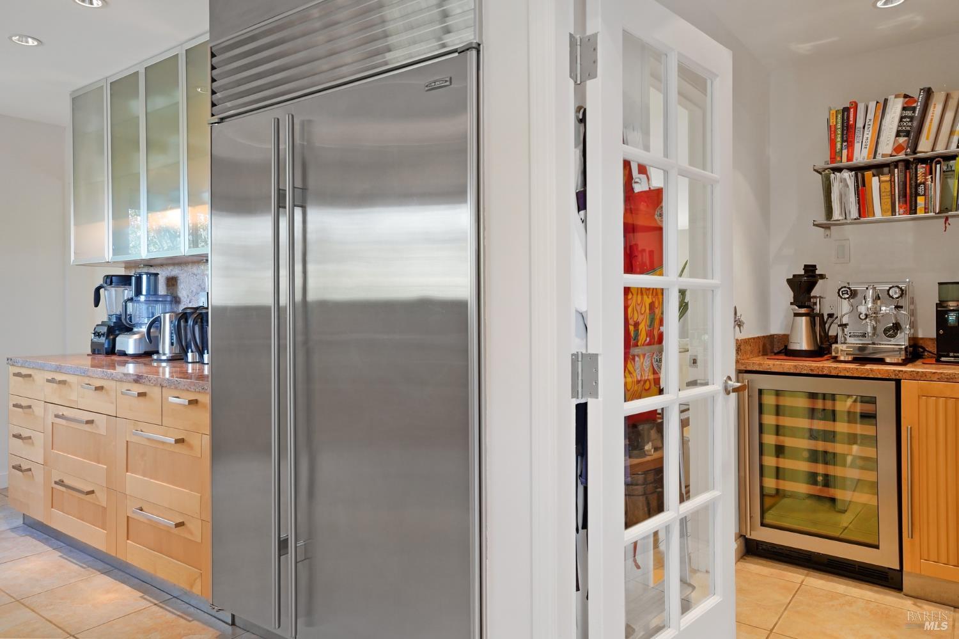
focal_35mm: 24
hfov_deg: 73.8
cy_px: 320
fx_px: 639
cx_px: 480
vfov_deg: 53.1
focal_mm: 24
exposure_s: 1/6
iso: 1250
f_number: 8
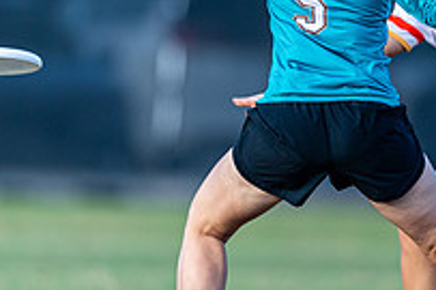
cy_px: 87
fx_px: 17655
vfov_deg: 0.9
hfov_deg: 1.4
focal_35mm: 1459
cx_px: 481
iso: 250
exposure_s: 1/1000
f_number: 2.8
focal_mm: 400
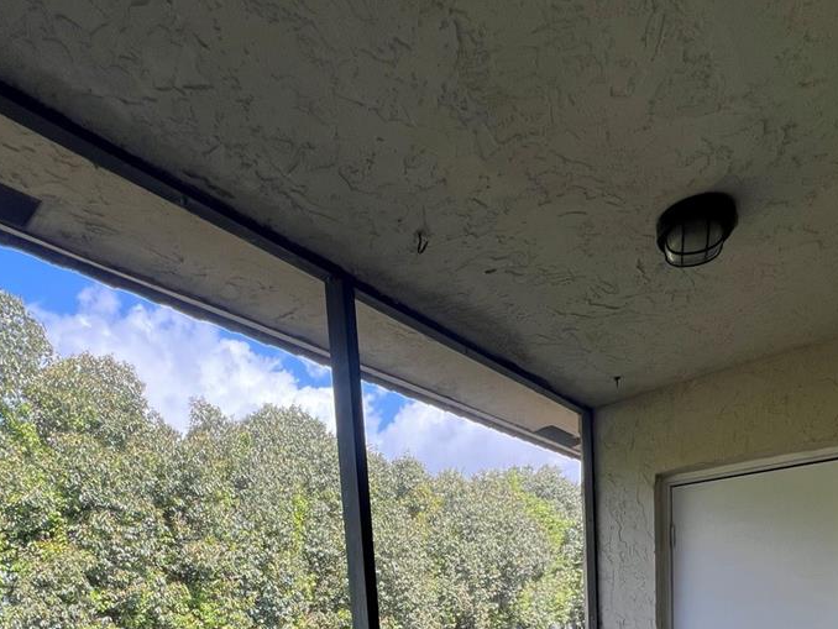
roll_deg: +3.7
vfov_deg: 45.5
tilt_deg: -6.9
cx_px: 460
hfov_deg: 73.7
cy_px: 680
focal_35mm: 23
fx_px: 557
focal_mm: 1.57
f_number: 1.8
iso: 32
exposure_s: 1/201
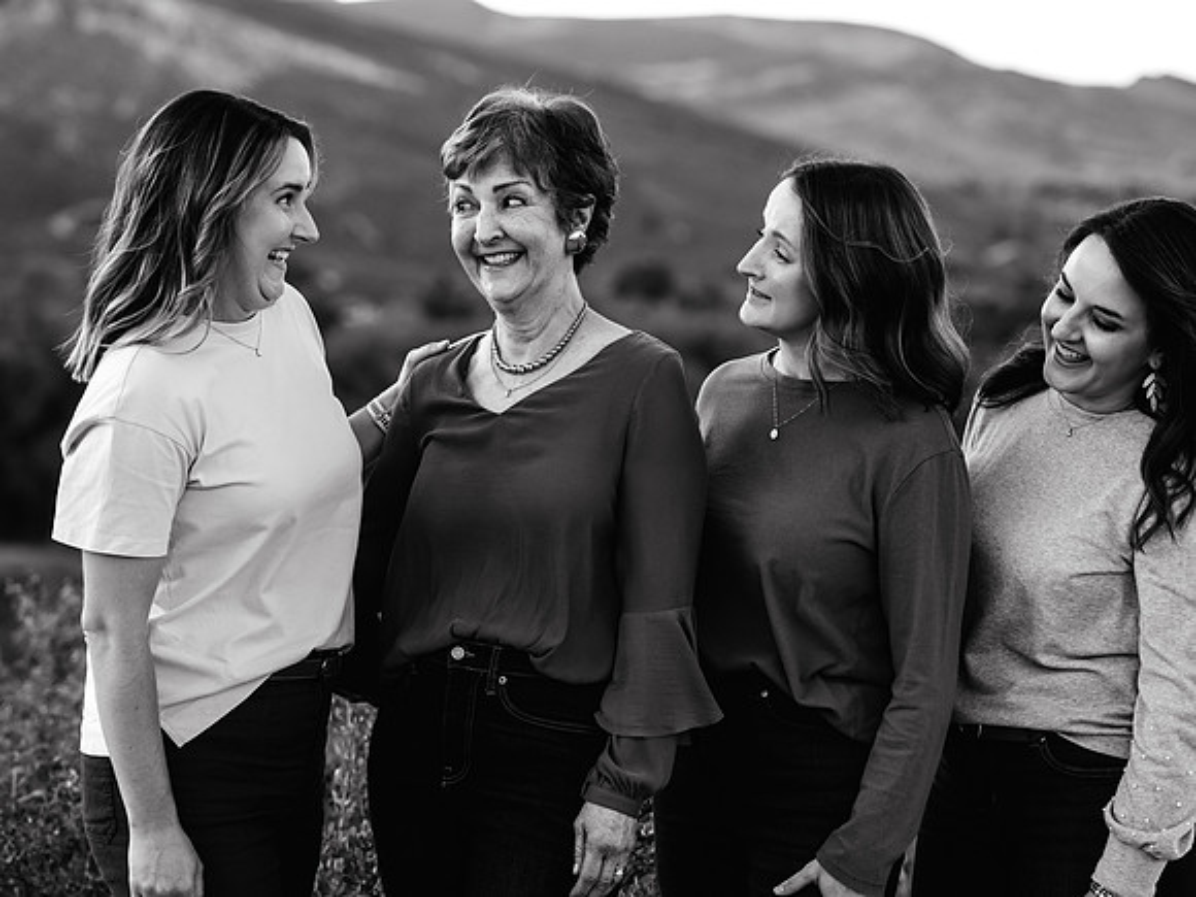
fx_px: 4674
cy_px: 448
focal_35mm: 135
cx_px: 598
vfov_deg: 11.0
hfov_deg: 14.6
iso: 500
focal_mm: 125
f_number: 4.5
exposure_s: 1/160
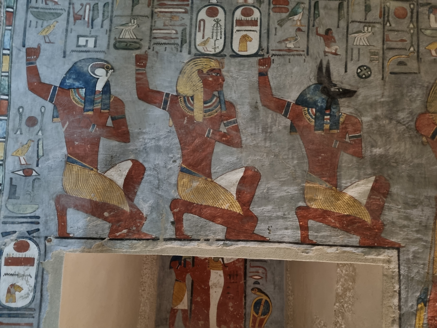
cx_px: 218
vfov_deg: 53.1
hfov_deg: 67.3
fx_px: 328
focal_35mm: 26
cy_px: 164
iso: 1000
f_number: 1.8
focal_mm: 5.4
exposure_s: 1/25
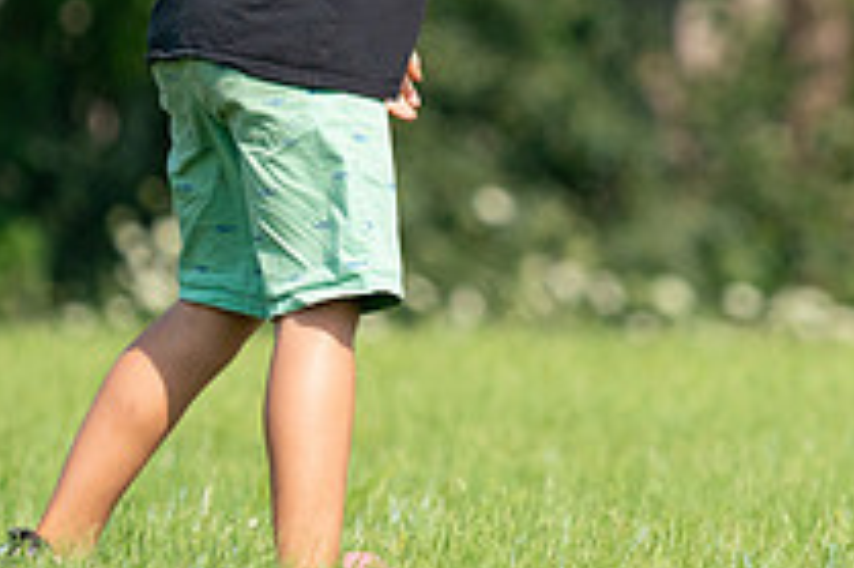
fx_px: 24438
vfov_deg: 1.3
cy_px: -170
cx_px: 813
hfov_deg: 2.0
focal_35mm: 1031
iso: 1600
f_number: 6.3
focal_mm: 371
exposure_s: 1/4000
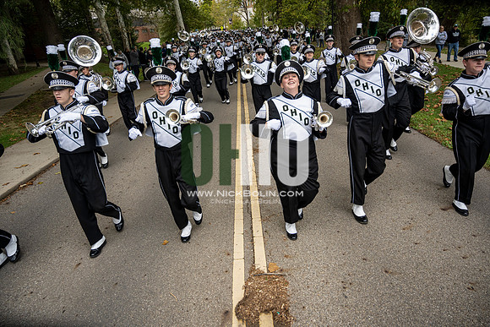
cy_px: 164
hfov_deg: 73.7
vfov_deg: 53.2
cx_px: 245
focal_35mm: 24
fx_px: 327
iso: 500
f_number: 4
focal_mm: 24
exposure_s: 1/1000
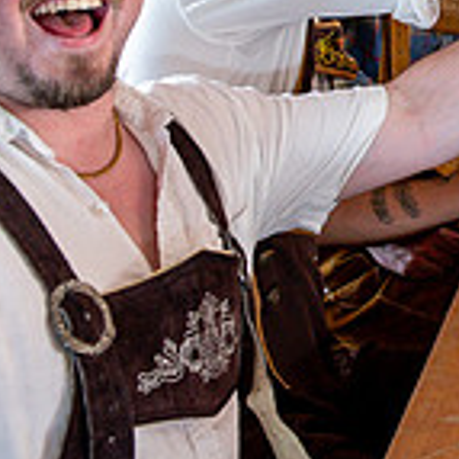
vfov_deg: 19.6
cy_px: -95
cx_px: 700
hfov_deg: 18.4
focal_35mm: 83
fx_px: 1245
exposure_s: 1/80
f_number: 4
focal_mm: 24
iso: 1000
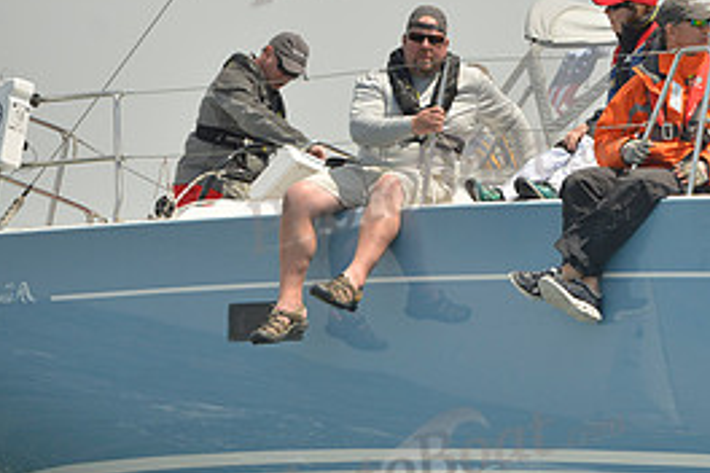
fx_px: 6488
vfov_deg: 4.2
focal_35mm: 329
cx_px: 766
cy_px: 286
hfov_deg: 6.2
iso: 200
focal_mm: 150
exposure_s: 1/1250
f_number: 7.1
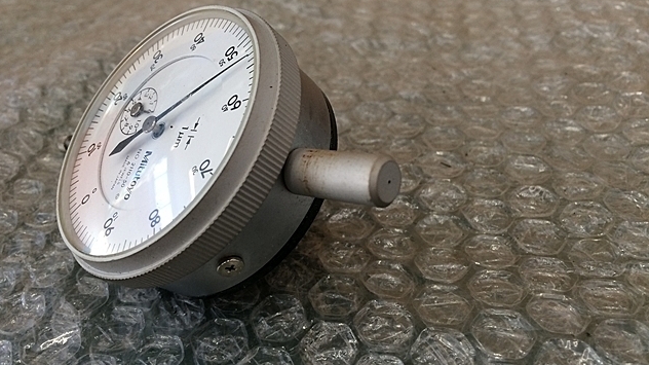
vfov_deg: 36.6
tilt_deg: -37.7
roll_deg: +3.0
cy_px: 178
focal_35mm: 32
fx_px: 550
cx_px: 322
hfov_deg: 61.0
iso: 40
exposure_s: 1/40
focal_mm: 4.15
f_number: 2.2
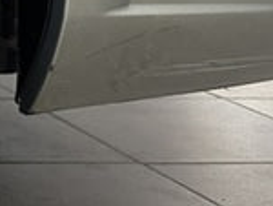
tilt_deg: -8.5
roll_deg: -1.0
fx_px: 1137
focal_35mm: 144
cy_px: -23
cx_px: -493
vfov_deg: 10.2
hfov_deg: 10.5
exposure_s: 1/50
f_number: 1.78
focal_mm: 6.86
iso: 200
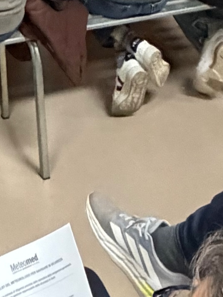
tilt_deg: +1.7
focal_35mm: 83
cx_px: -133
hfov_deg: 16.0
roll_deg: +1.8
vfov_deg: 15.7
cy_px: -366
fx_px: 712
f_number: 2.2
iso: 1000
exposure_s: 1/50
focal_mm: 2.22
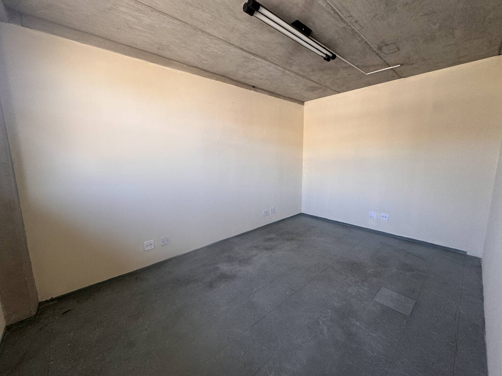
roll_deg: +0.4
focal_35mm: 14
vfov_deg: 85.7
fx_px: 203
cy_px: 188
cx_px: 251
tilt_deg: -9.3
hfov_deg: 102.1
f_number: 2.2
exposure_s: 1/99
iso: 125
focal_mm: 2.22
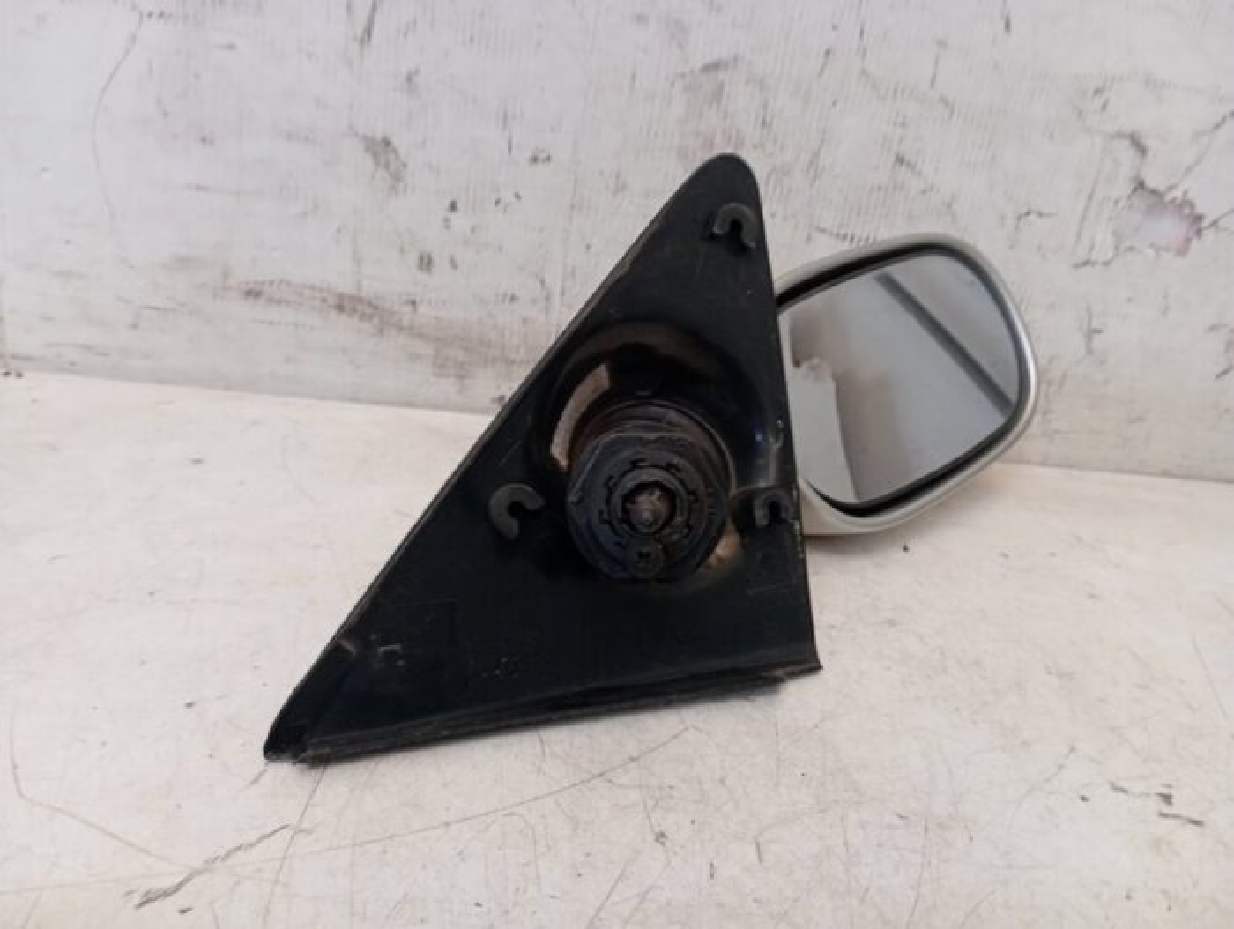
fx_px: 1000
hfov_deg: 63.4
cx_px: 617
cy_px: 464
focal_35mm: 28
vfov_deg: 49.9
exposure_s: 1/33.3
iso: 353
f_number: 1.8
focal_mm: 4.22
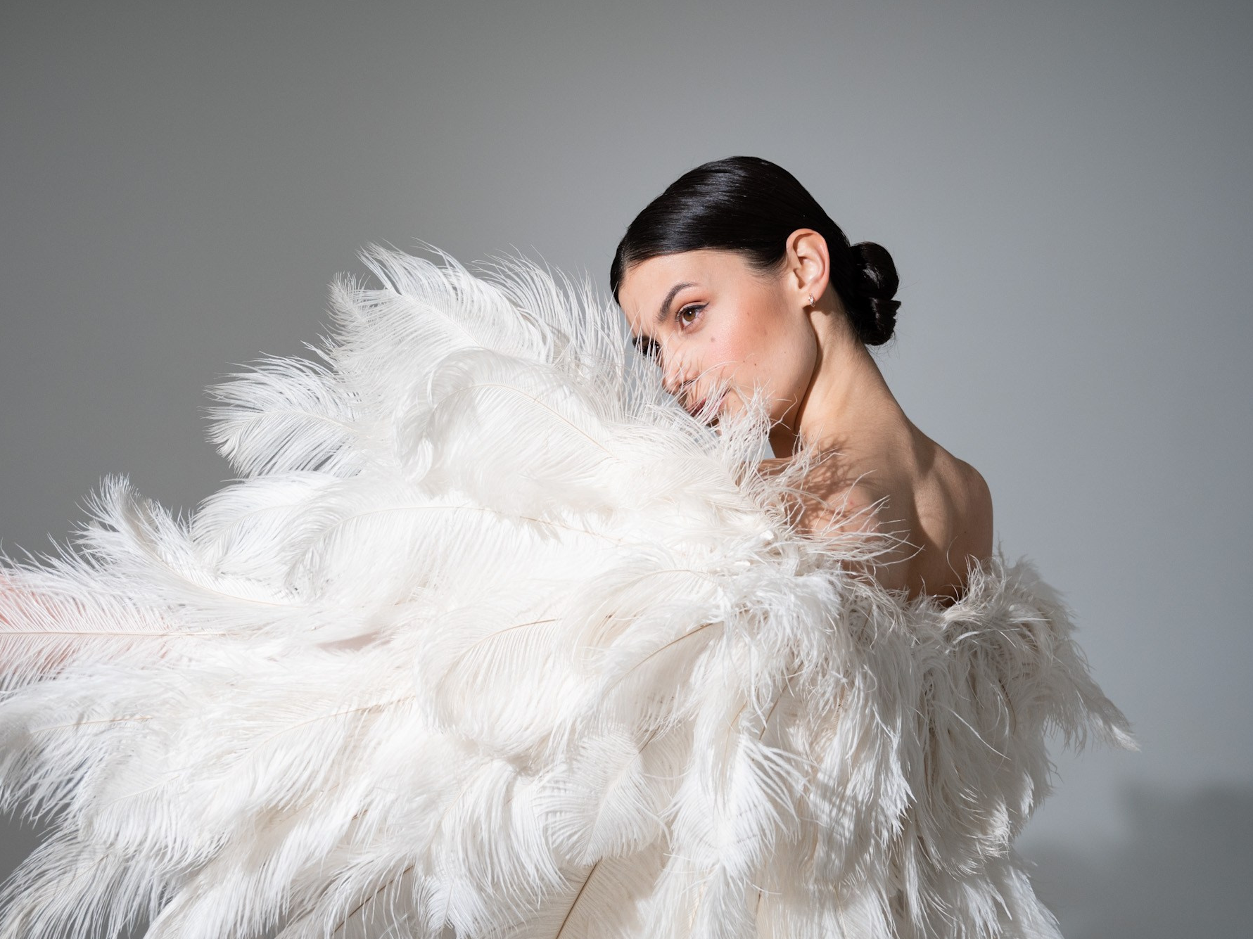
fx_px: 1520
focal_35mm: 42
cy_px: 467
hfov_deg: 44.8
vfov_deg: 34.3
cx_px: 573
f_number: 4
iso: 1250
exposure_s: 1/250
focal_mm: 38
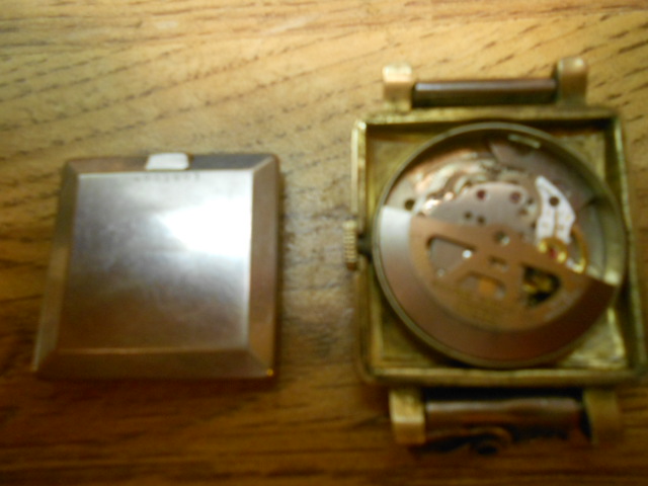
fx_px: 487
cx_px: 324
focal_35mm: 26
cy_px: 243
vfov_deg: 53.1
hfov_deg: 67.3
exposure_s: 1/30
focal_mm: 4.6
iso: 320
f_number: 3.2
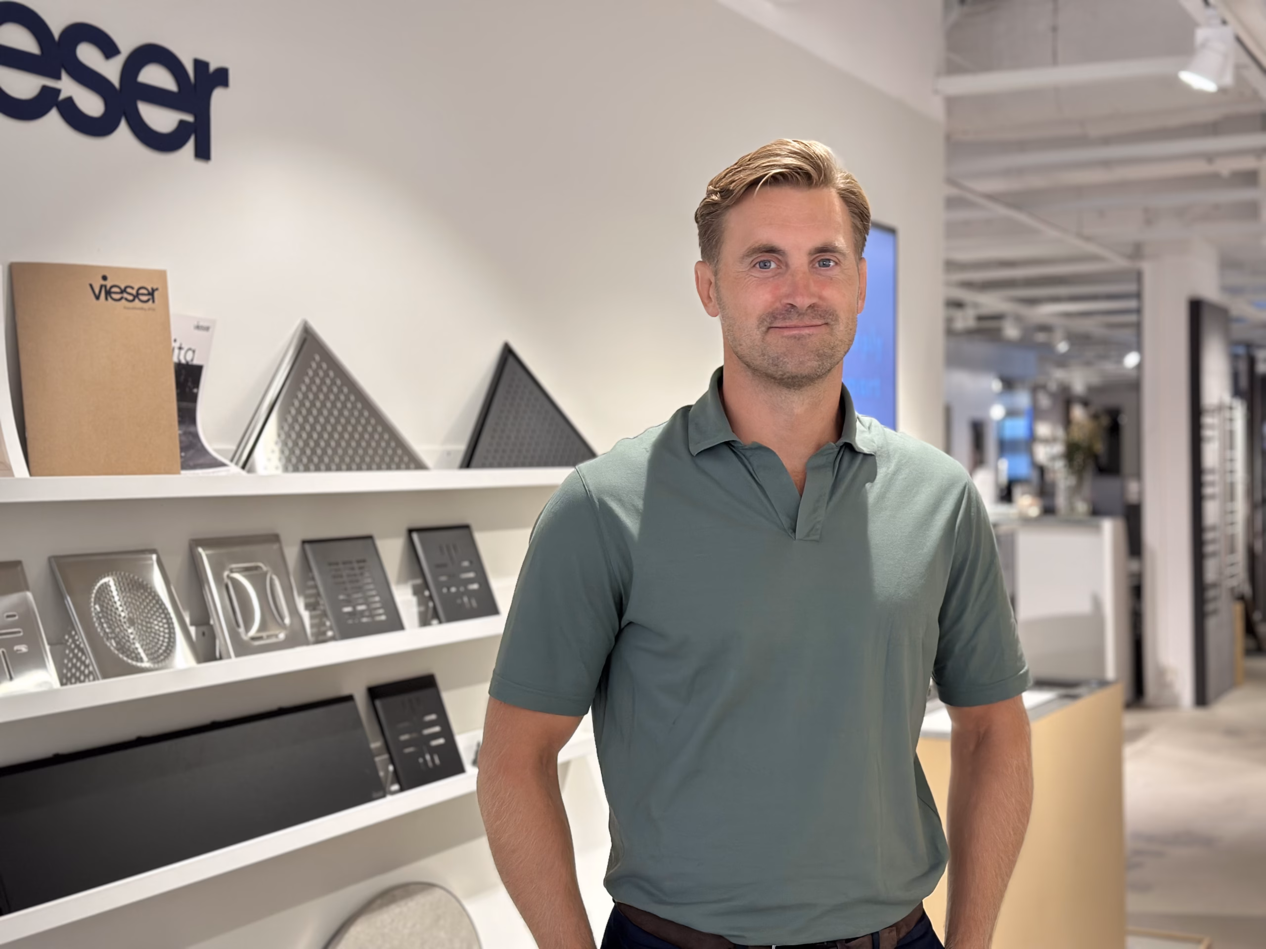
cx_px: 633
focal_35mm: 48
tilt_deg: -0.5
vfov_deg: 30.3
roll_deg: -0.6
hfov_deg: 39.7
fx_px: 1755
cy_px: 474
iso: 125
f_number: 1.78
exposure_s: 1/100
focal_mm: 6.86
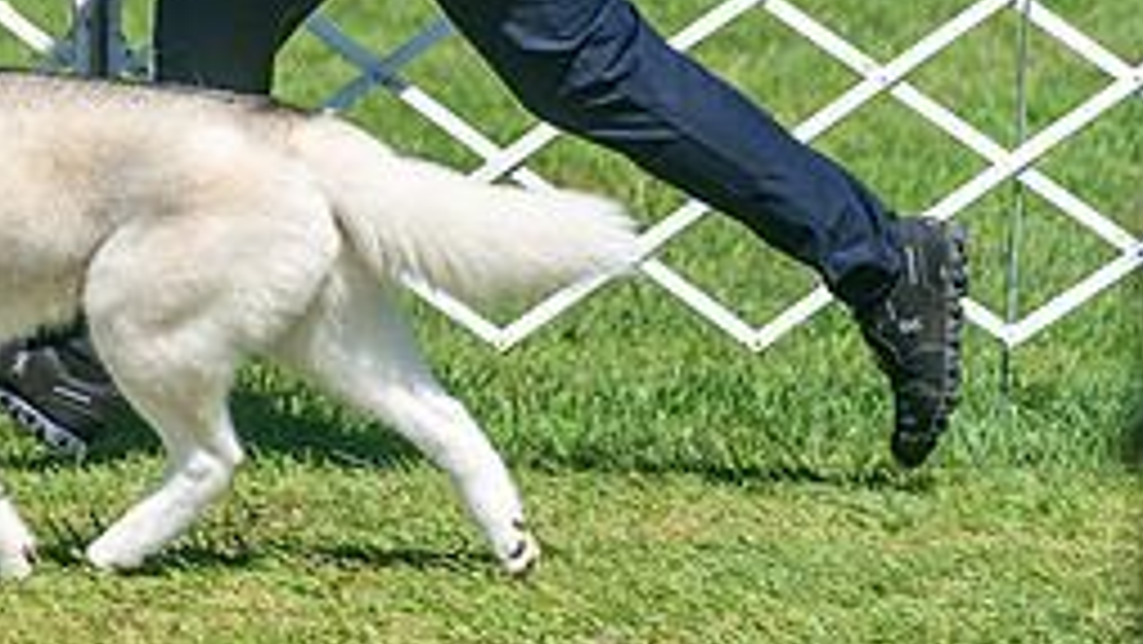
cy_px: -222
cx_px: -278
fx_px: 12762
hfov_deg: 5.1
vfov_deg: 2.9
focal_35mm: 421
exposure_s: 1/1000
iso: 80
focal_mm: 133
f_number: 4.5
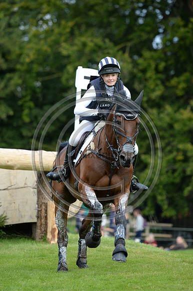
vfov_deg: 6.2
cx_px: 96
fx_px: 2657
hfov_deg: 4.2
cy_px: 146
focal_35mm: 330
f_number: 6.3
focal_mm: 330
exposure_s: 1/1000
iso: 800
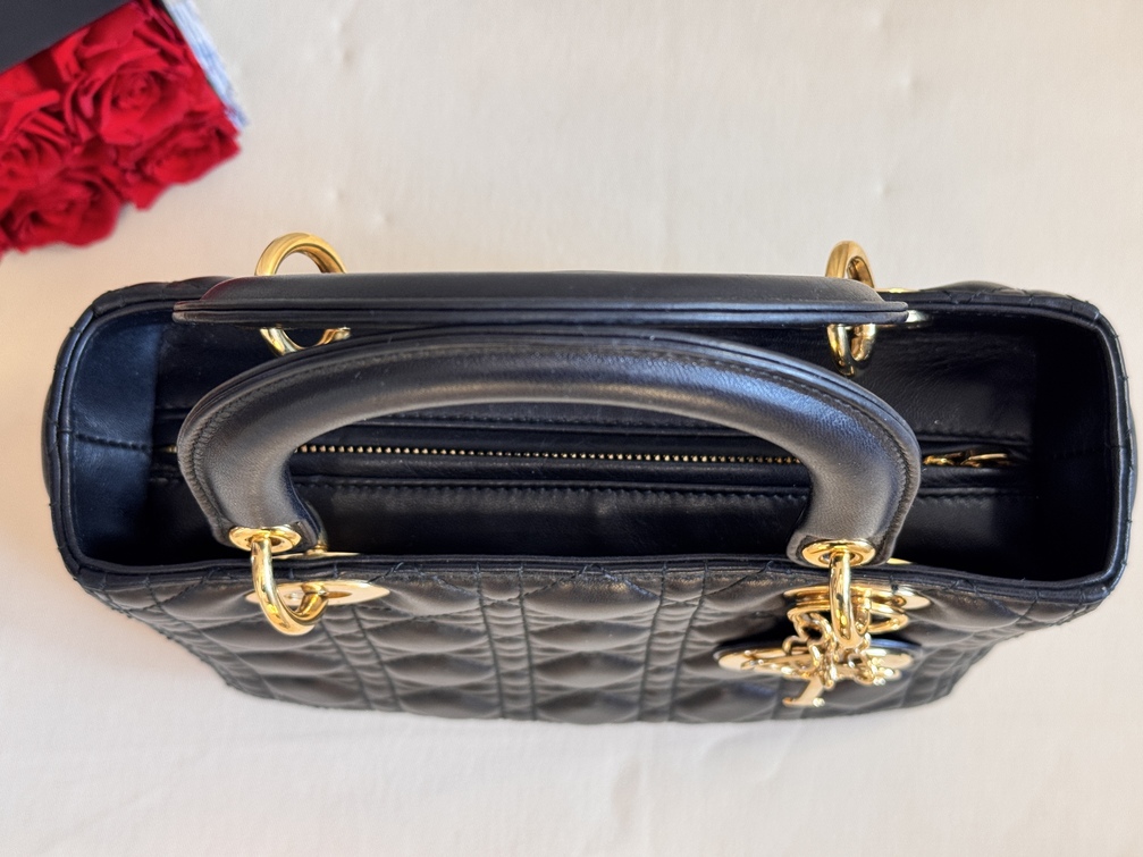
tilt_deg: -79.6
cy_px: 428
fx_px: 1585
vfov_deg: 30.3
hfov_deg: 39.7
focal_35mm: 48
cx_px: 572
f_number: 1.78
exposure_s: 1/50
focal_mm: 6.76
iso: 100
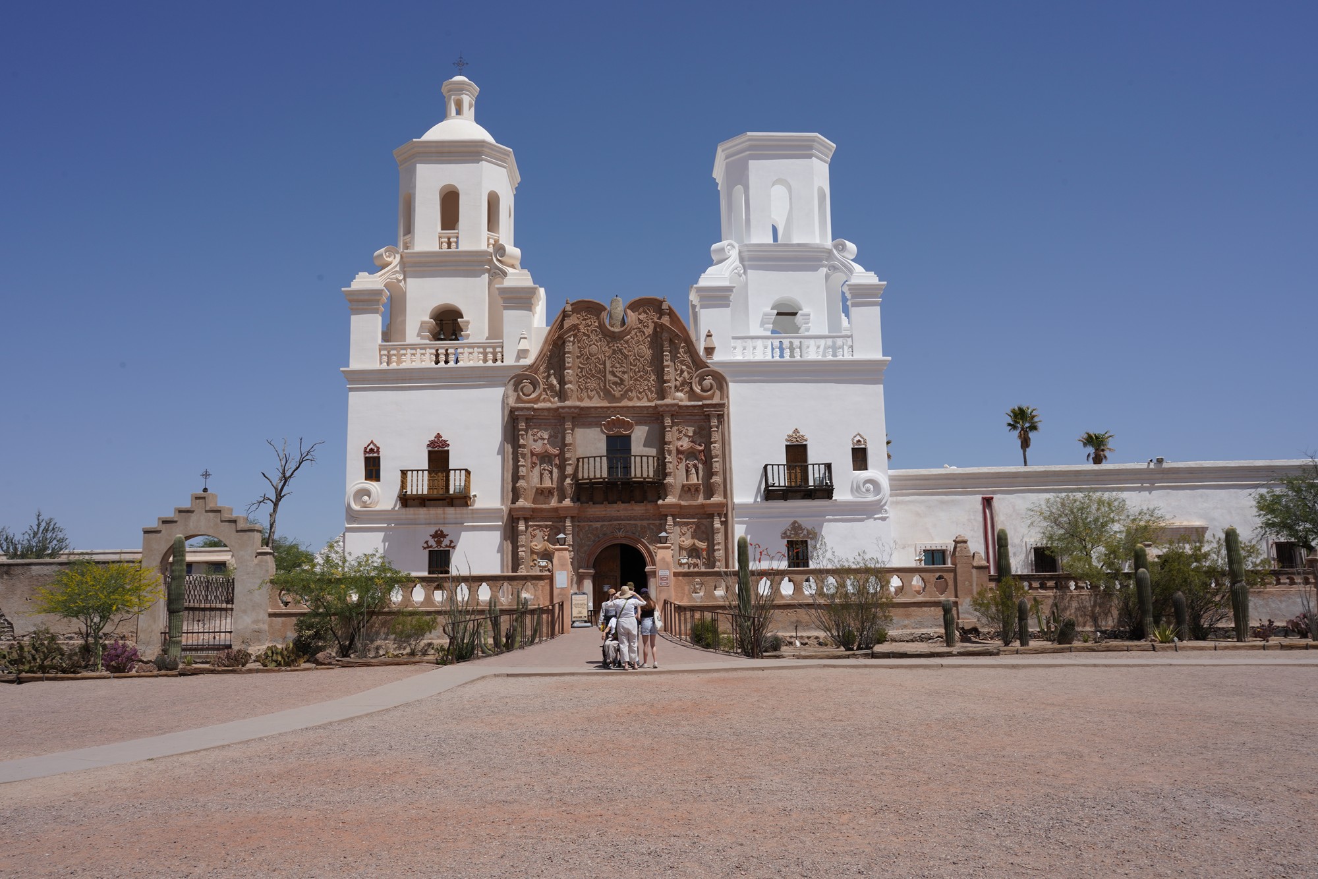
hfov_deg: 65.5
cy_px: 440
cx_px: 659
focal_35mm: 28
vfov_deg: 46.4
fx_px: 1025
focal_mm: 28
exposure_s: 1/125
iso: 100
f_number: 18
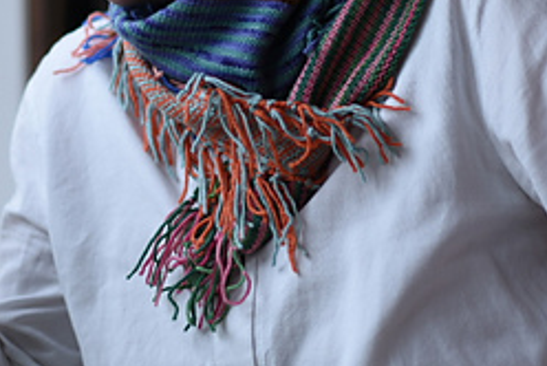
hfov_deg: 15.8
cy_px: 109
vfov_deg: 10.6
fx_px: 1962
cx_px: 371
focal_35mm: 129
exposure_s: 1/25
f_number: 1.4
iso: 200
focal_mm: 50
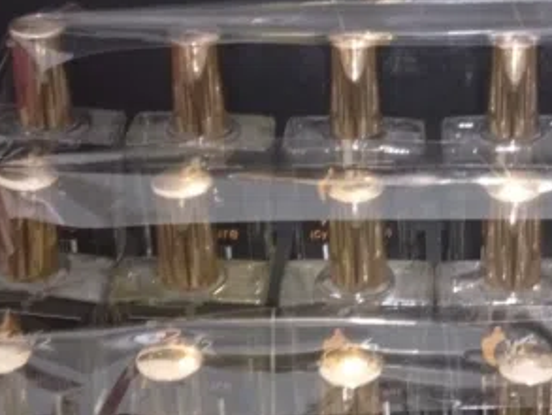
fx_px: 941
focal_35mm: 59
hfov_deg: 31.9
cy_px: 253
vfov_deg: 24.8
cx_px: 435
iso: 2830
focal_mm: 3.98
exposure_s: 1/16.7
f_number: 1.8
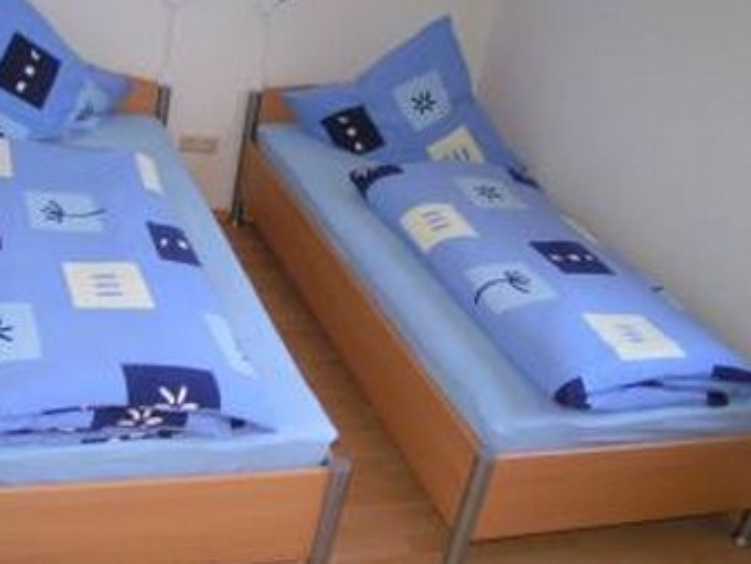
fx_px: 977
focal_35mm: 45
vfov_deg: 32.1
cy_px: 237
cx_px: 310
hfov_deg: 41.9
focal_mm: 5.8
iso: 200
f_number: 2.8
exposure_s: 1/40
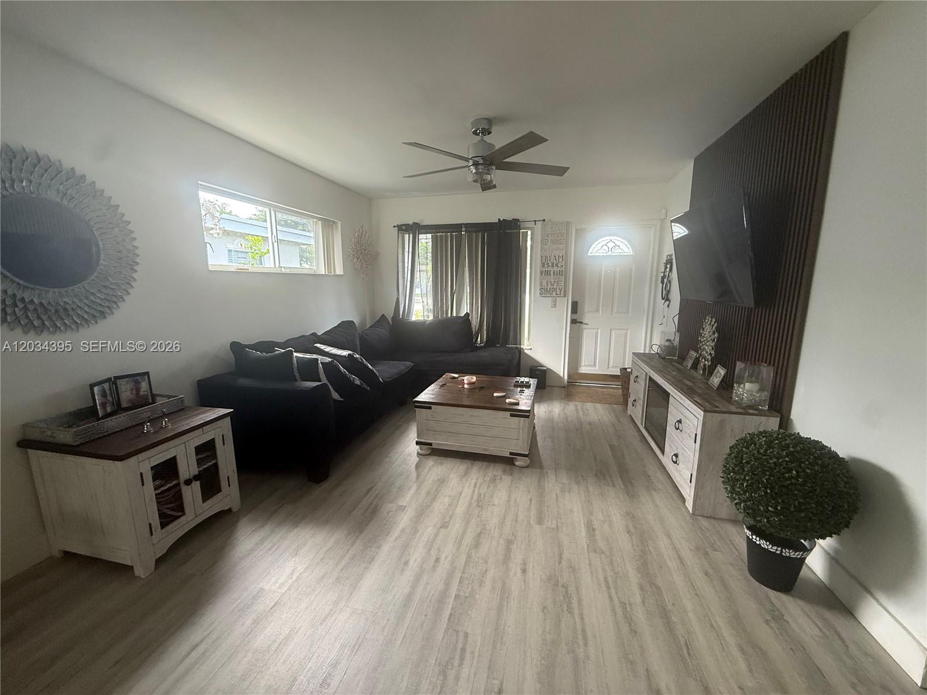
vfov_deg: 85.7
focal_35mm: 14
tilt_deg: -9.8
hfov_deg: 102.1
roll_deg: +0.9
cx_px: 464
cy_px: 348
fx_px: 375
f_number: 2.2
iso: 320
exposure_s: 1/99
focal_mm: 2.22
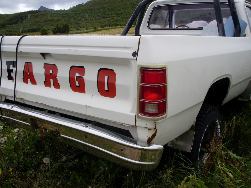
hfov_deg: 49.0
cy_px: 94
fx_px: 276
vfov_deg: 37.7
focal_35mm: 38
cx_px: 126
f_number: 8.4
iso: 80
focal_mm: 6.3
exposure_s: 1/125
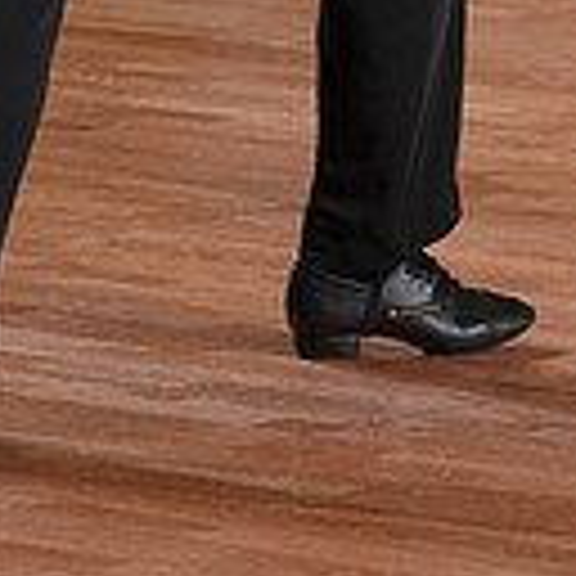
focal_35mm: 334
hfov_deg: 5.2
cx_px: 648
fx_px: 6288
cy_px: -554
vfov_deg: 5.2
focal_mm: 87
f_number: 5
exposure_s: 1/400
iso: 1250
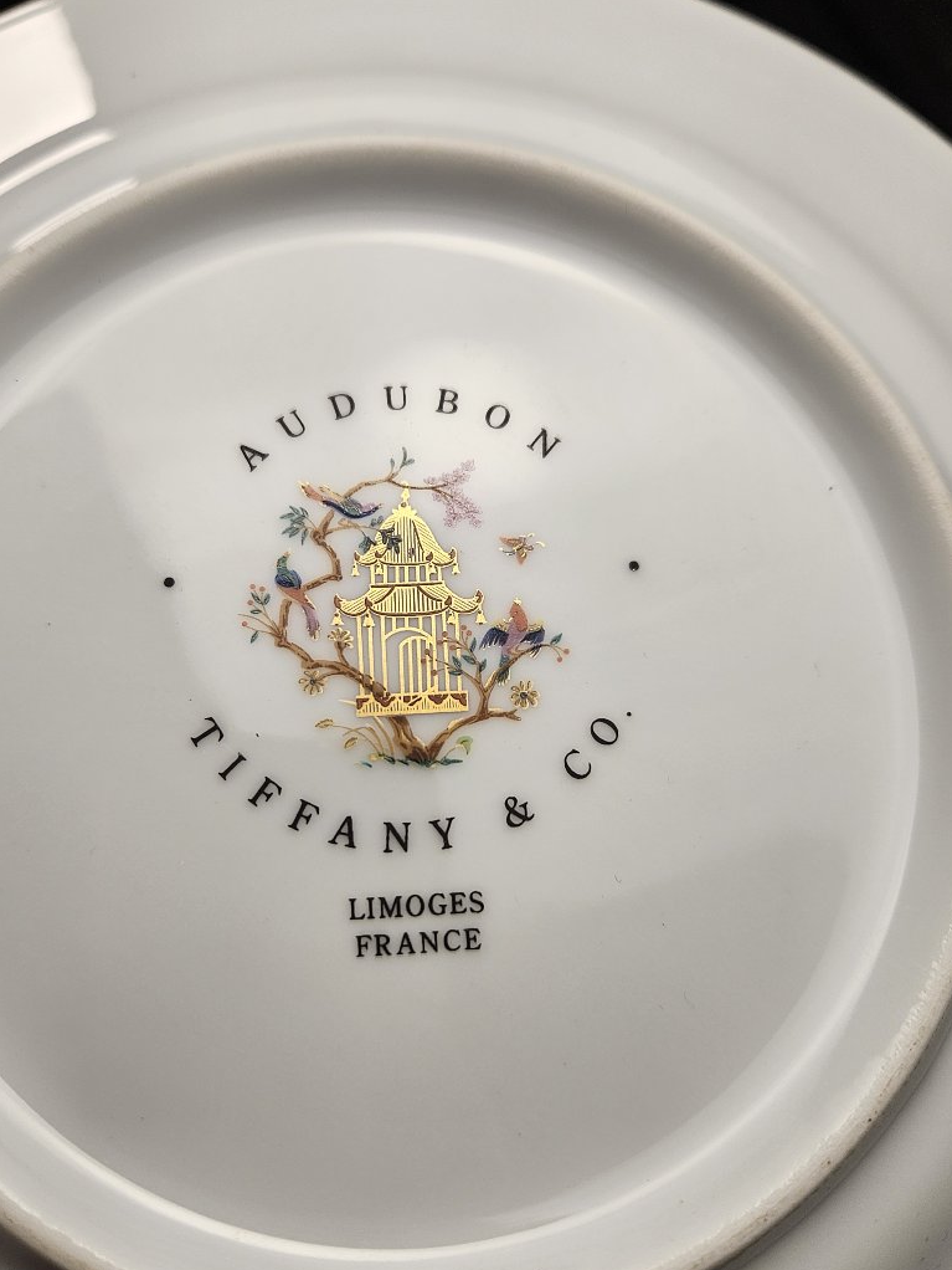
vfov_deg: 65.3
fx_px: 990
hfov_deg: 51.3
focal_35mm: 27
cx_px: 436
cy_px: 641
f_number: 1.8
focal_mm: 5.4
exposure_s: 1/222
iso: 25
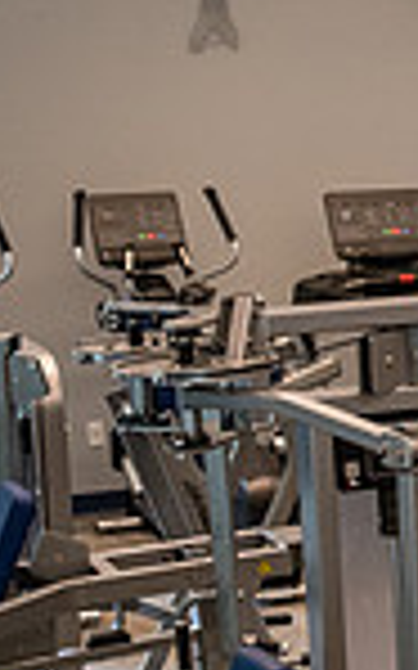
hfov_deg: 8.3
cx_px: 999
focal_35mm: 145
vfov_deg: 14.4
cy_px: 527
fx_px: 2645
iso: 4000
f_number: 7.1
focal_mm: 35
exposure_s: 1/100
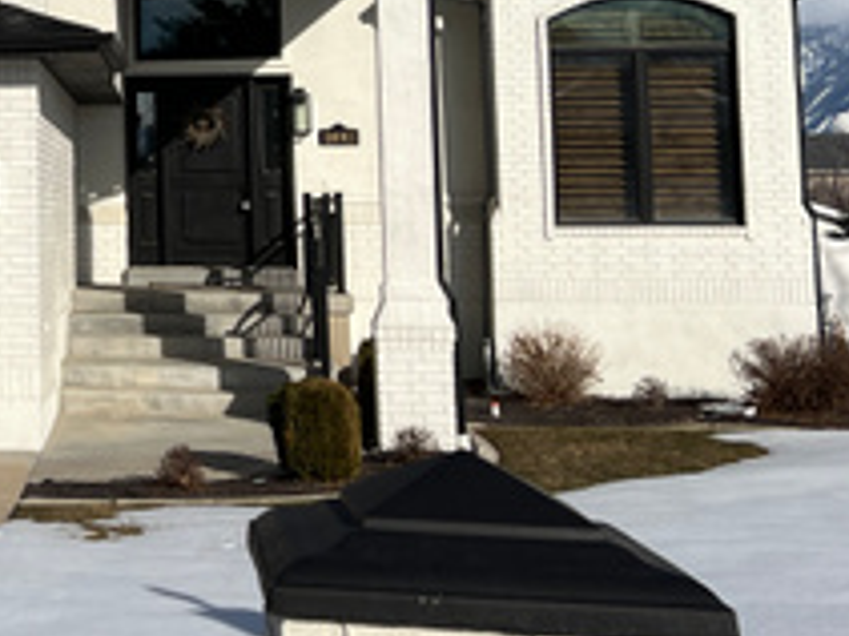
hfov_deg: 23.0
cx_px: -133
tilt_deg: +4.8
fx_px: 1936
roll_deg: +2.0
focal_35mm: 79
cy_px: 32
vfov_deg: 18.3
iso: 50
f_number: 1.5
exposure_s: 1/12658
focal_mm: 5.7
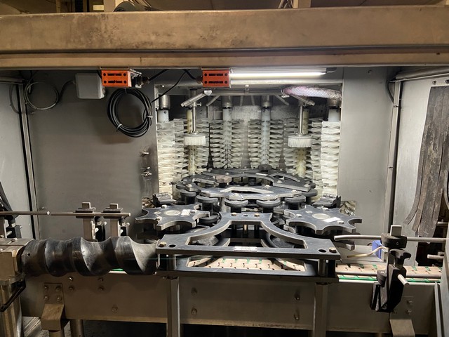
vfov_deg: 53.1
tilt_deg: -10.6
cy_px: 168
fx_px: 337
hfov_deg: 67.3
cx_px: 224
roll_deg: +0.0
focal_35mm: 26
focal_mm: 4.25
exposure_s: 1/33
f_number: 1.8
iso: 320
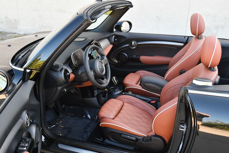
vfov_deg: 36.9
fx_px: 229
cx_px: 114
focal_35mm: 36
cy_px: 76
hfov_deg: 53.1
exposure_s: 1/250
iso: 400
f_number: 3.5
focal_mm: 18
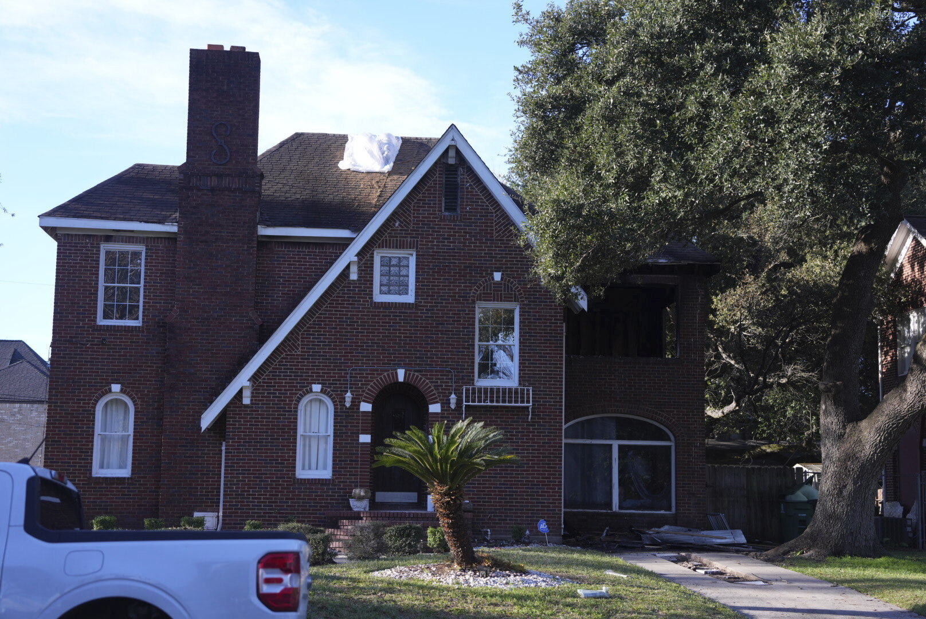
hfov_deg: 35.6
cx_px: 463
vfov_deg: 24.2
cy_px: 310
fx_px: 1441
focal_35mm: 56
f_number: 2.8
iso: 400
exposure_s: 1/1600
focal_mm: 56
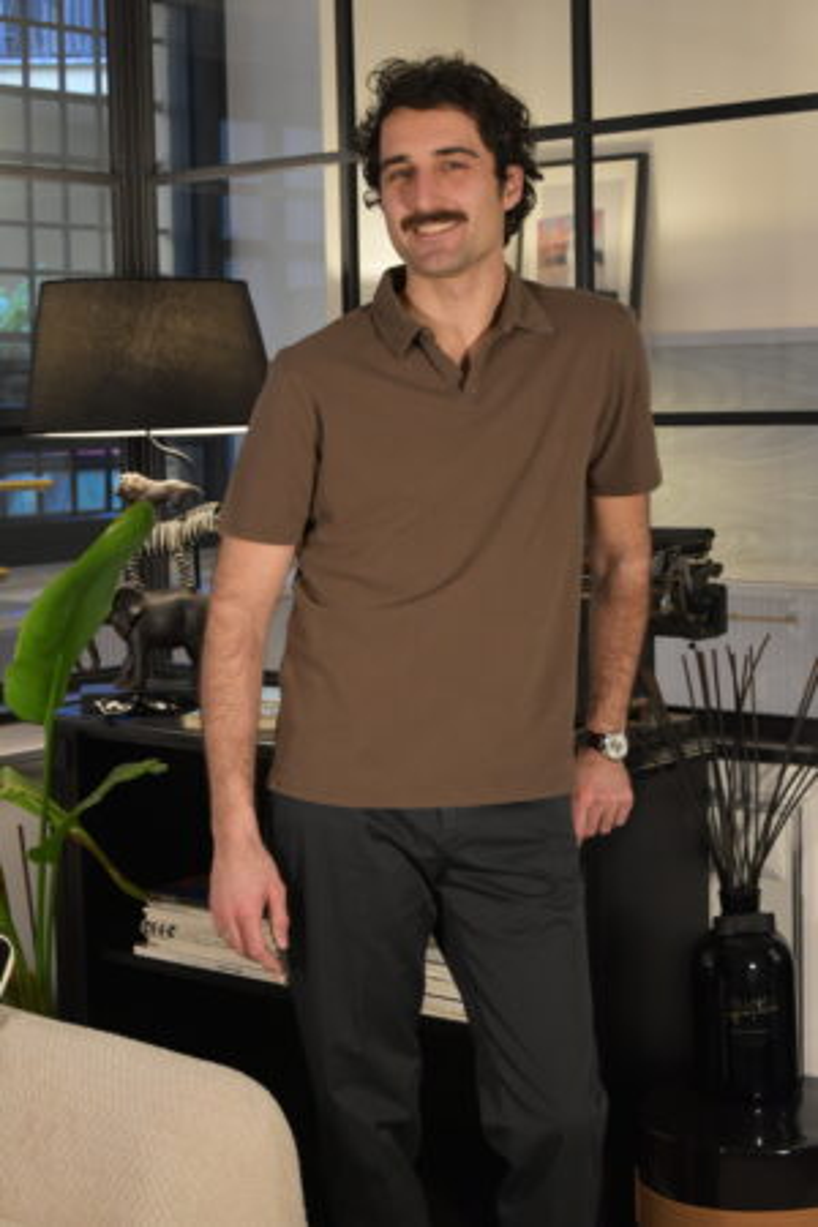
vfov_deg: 31.9
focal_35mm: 63
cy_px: 614
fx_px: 2147
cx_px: 409
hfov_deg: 21.6
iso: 1600
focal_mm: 42
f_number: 4.8
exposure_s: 1/50
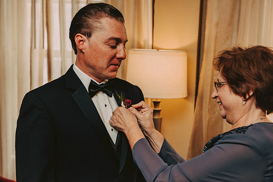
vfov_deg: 24.2
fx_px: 425
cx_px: 136
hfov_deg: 35.6
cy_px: 91
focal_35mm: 56
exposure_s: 1/250
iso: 800
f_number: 4
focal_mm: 56
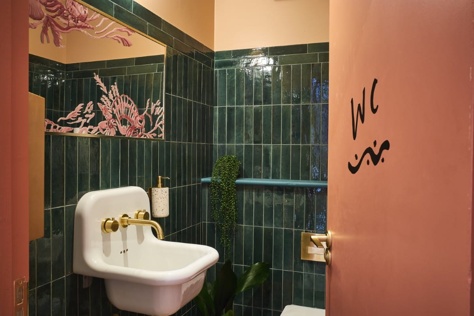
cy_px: 158
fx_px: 369
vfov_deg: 46.4
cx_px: 237
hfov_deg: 65.5
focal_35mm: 28
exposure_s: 1.3
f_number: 8
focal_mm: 18.3
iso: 100
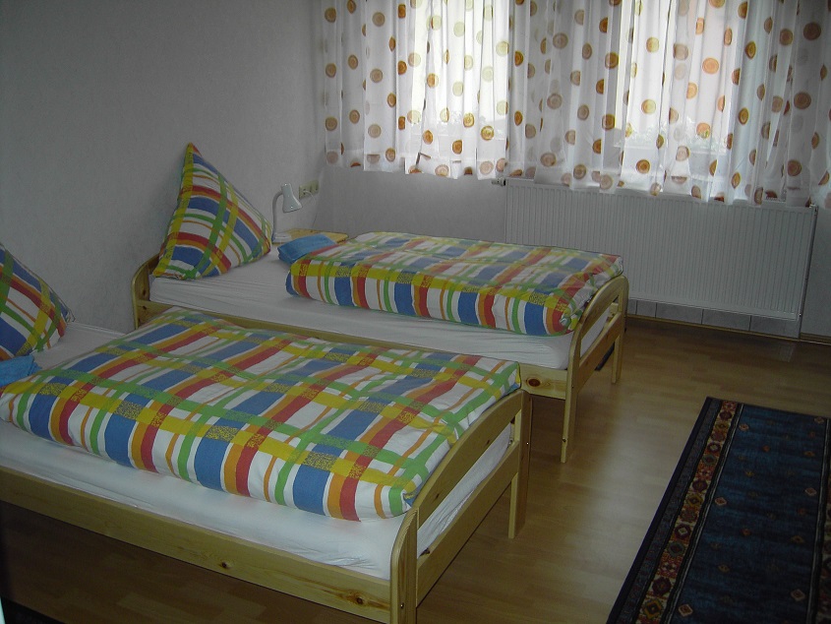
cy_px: 312
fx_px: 840
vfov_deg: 40.7
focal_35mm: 35
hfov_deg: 52.6
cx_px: 416
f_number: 2.8
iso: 100
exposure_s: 1/50
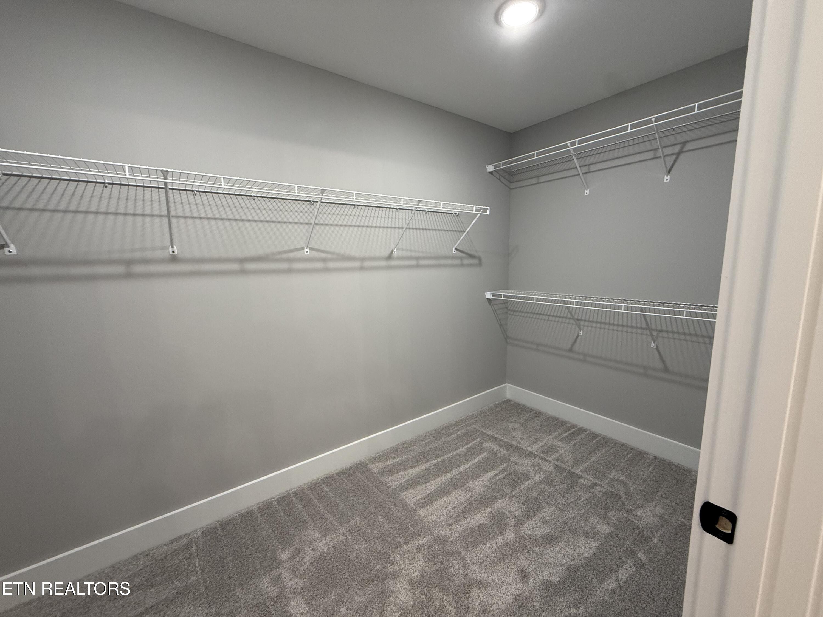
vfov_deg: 85.7
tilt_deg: -8.6
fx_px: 333
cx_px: 412
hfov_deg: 102.1
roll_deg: +1.0
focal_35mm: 14
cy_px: 308
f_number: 2.2
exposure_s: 1/120
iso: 250
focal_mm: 2.22
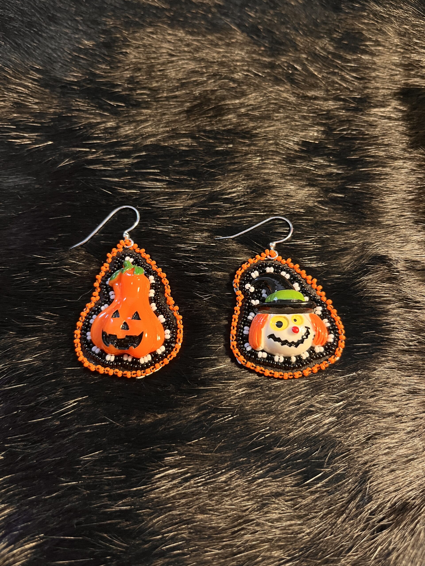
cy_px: 283
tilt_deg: -67.5
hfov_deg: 53.1
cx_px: 212
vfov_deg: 67.3
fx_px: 426
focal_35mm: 26
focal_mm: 5.1
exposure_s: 1/60
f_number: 1.6
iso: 400
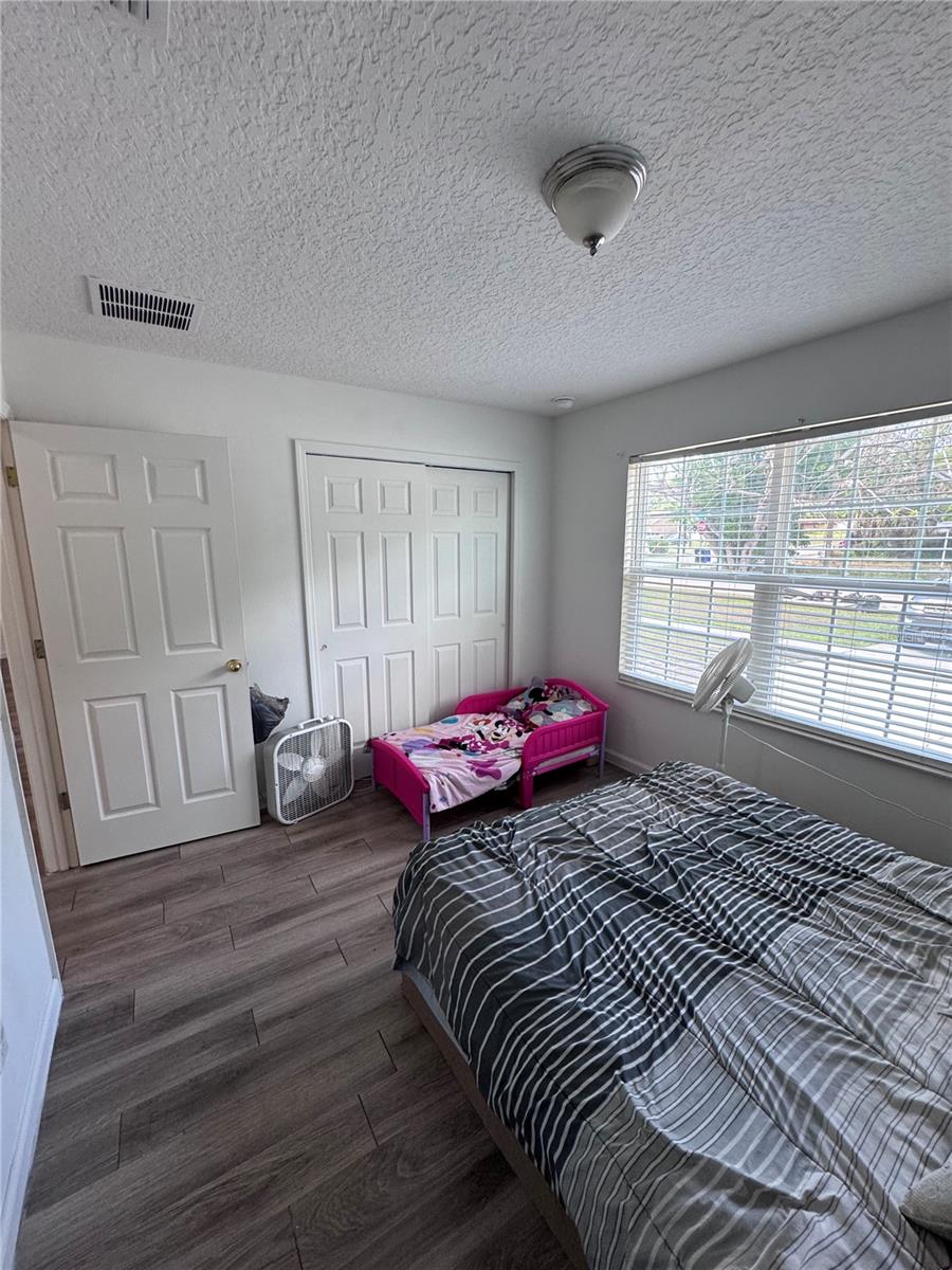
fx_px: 513
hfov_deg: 85.7
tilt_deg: -11.4
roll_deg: +0.2
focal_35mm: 14
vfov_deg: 102.1
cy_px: 635
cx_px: 476
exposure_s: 1/120
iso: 200
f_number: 2.2
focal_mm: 2.22
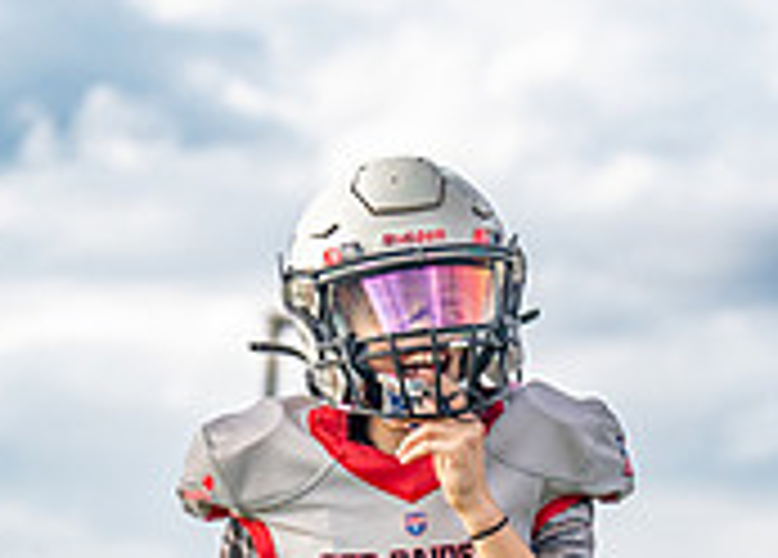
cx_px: 430
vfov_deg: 5.5
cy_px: 784
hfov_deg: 7.8
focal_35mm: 259
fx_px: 5730
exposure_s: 1/1250
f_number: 2.8
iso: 500
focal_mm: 70
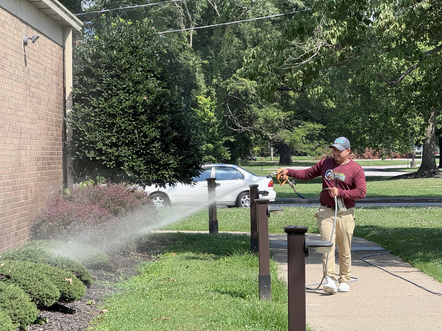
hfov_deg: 16.4
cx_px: 221
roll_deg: +0.5
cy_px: 166
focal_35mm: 120
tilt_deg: +0.3
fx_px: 1532
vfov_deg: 12.3
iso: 50
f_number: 2.8
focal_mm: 15.66
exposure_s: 1/514
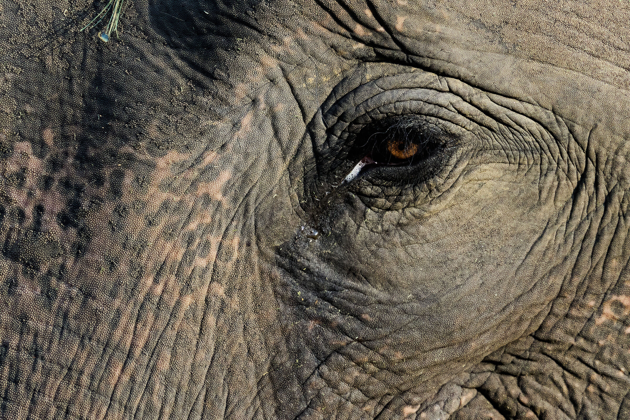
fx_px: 15749
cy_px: 210
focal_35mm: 900
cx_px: 315
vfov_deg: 1.5
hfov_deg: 2.3
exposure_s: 1/1600
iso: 2500
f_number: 5.6
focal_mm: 600
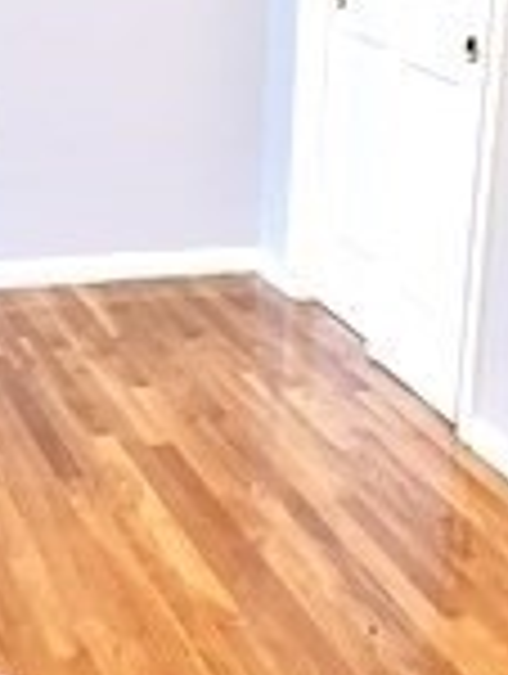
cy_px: 234
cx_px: 441
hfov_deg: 18.7
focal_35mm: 78
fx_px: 1522
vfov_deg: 24.9
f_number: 2.4
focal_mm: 4.3
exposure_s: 1/40
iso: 320
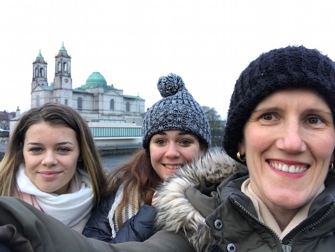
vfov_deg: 44.2
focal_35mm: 32
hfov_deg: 56.8
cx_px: 168
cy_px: 126
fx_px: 310
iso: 25
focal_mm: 2.87
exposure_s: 1/33
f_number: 2.2
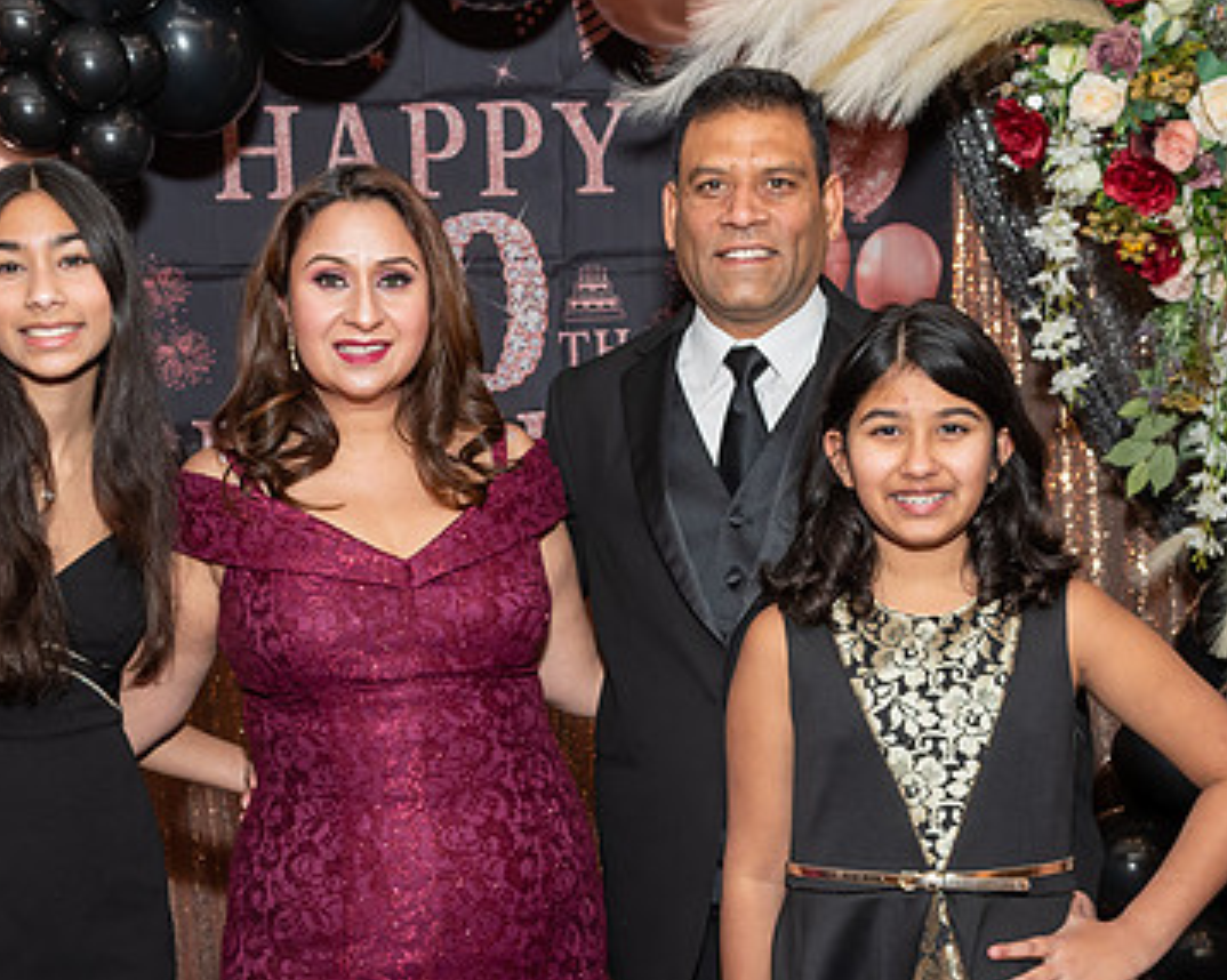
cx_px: 534
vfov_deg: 24.5
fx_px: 2250
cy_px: 654
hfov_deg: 30.5
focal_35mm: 62
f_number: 5.6
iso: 400
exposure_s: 1/250
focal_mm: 23
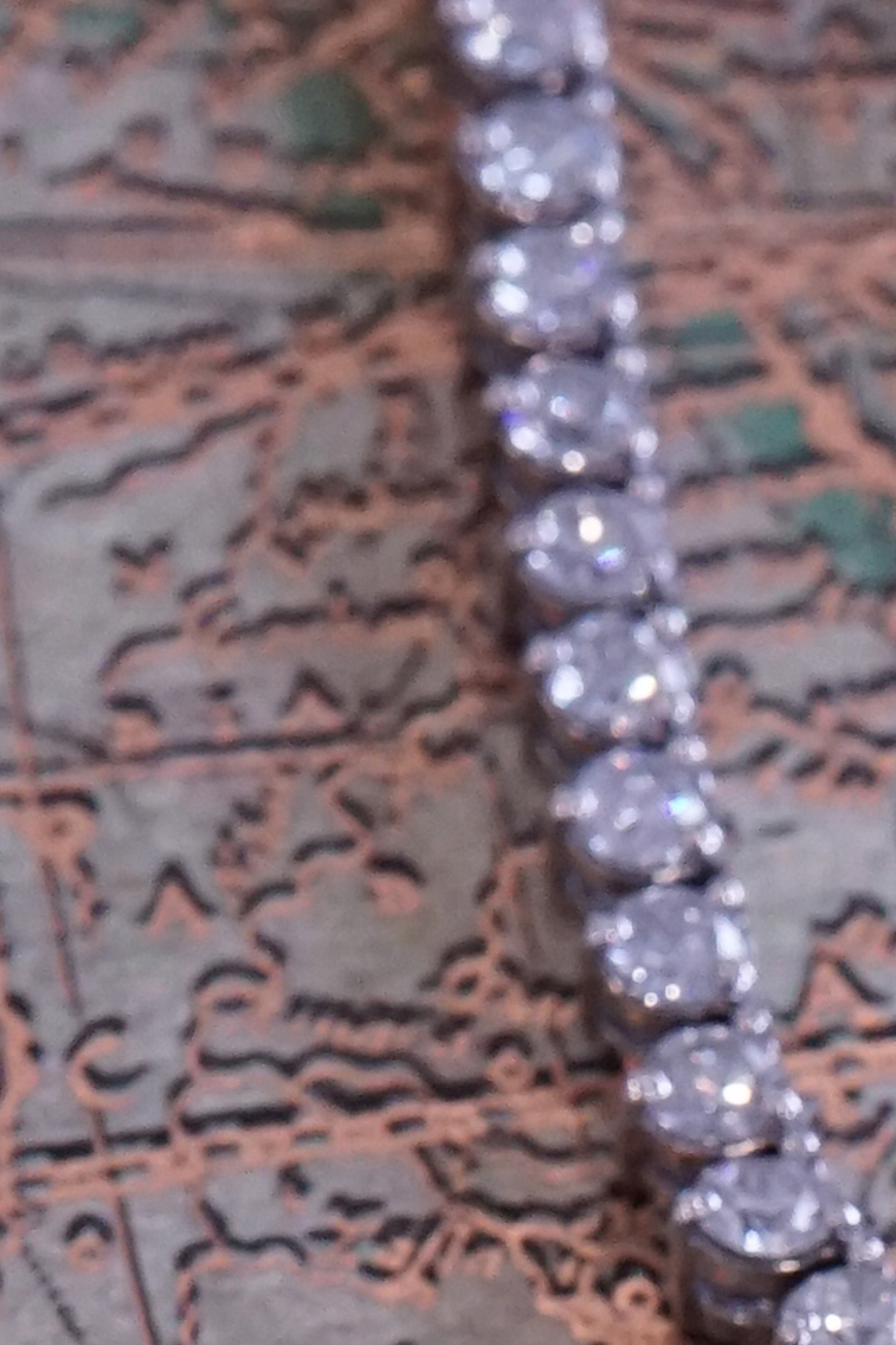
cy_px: 2034
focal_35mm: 310
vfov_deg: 6.6
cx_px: 1477
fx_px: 11577
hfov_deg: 4.4
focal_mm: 50
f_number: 9
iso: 2500
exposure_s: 1/160
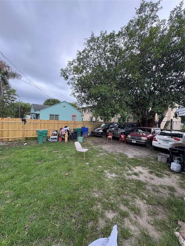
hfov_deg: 85.7
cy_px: 123
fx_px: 100
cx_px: 92
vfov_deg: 102.1
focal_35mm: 14
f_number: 2.2
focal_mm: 2.22
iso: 64
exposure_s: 1/238
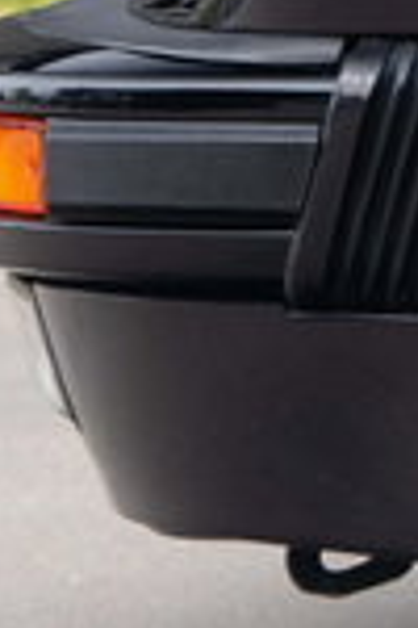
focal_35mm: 342
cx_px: 1120
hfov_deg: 3.9
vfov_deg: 6.0
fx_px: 5956
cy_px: 0
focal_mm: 67
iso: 50
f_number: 5.6
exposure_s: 1/50
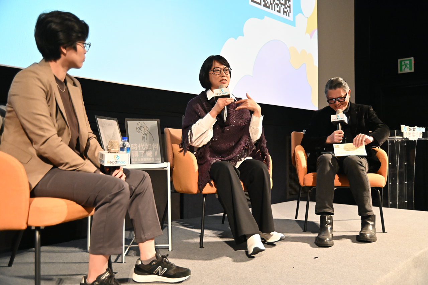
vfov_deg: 37.8
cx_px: 214
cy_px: 142
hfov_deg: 54.4
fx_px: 416
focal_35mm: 35
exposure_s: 1/125
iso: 9000
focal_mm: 35
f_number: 4
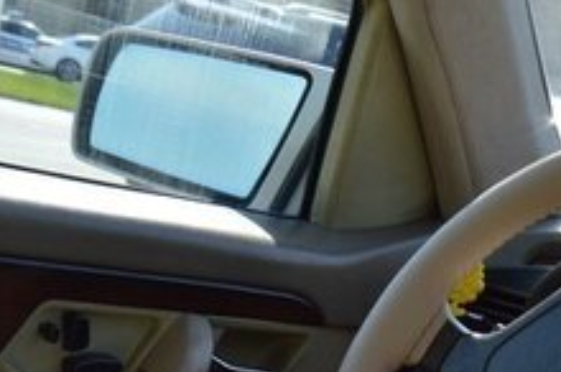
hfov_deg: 19.7
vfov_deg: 12.6
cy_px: 539
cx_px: 347
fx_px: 1610
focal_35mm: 104
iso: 100
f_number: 6.3
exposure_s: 1/125
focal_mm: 23
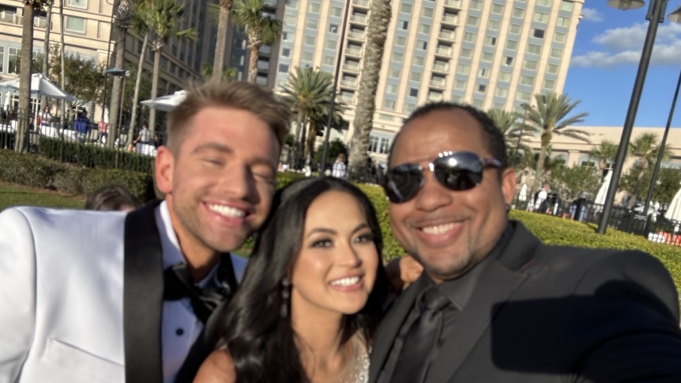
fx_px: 469
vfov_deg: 43.8
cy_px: 251
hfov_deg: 71.9
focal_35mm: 26
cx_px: 348
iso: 25
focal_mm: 2.69
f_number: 1.9
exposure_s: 1/1316
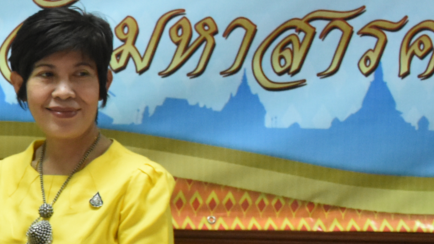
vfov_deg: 9.2
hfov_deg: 15.4
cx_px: -156
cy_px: 188
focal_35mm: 132
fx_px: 1519
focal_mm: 26
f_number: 5.6
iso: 3200
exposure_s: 1/125
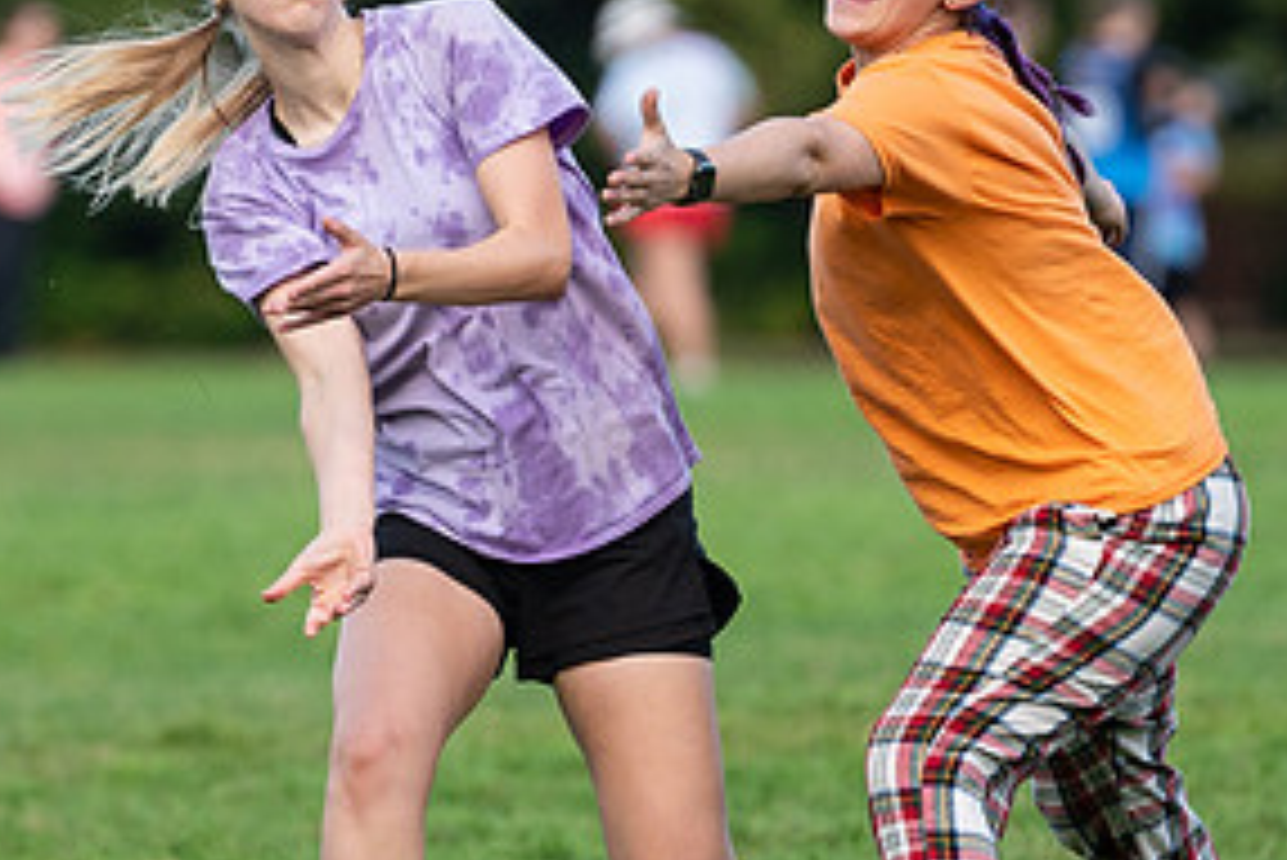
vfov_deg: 1.4
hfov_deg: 2.1
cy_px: 377
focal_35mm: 965
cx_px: 599
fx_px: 34515
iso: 320
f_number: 2.8
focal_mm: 200
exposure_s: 1/1600
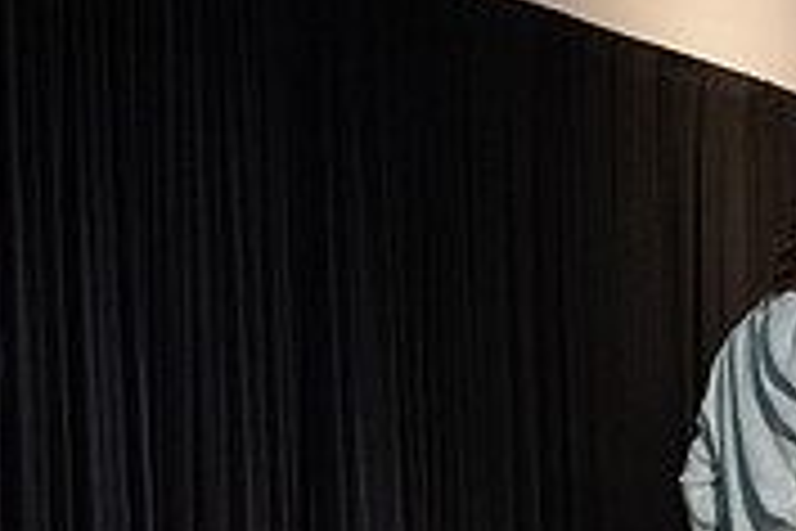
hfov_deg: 14.2
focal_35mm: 141
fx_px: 3117
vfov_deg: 9.6
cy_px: 604
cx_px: 862
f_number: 3.5
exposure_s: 1/400
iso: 6400
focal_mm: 38
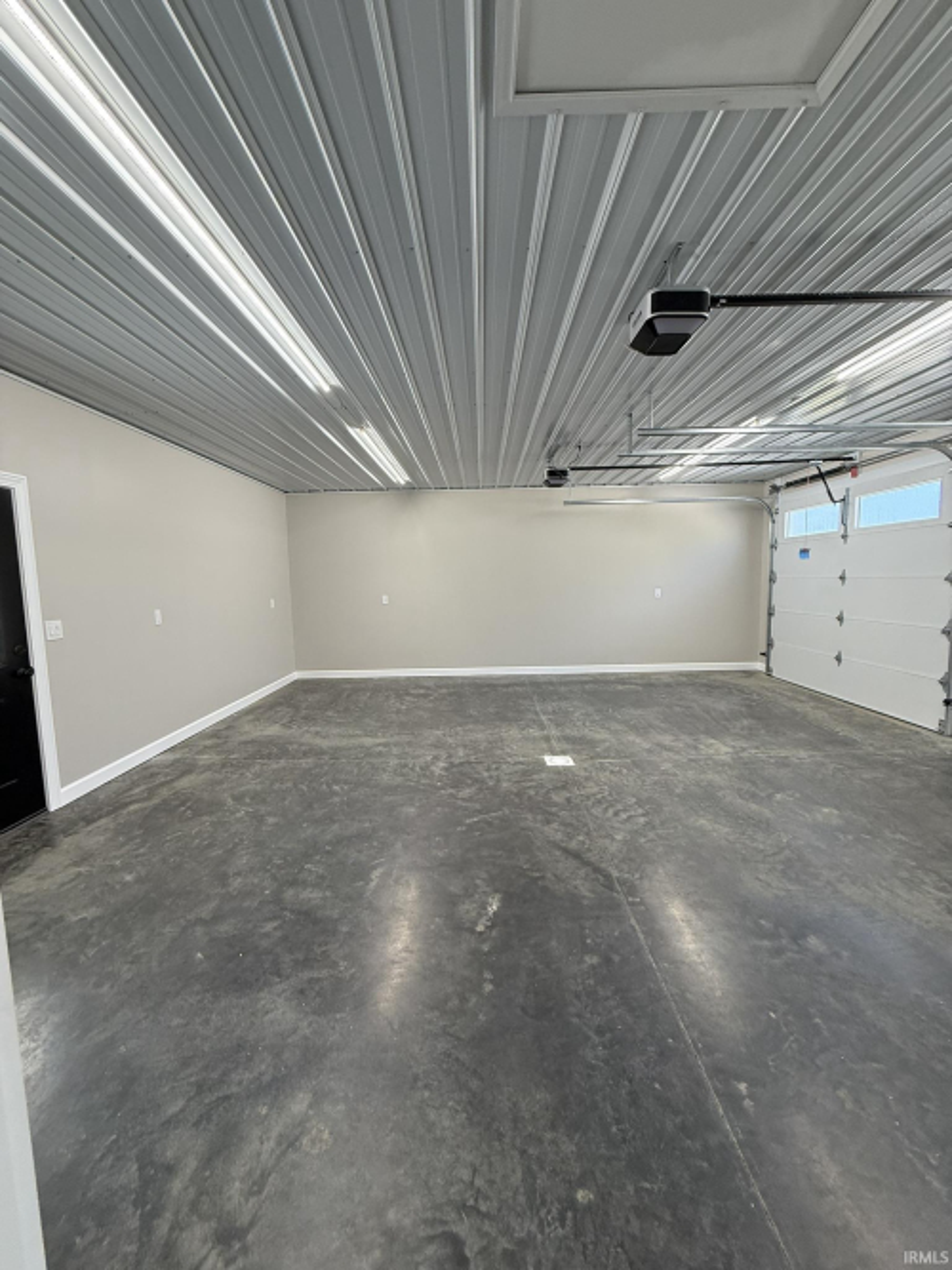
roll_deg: +2.0
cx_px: 476
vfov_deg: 102.1
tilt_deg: -5.8
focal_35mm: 14
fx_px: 514
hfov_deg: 85.7
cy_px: 635
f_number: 2.2
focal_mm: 2.22
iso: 160
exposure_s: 1/120
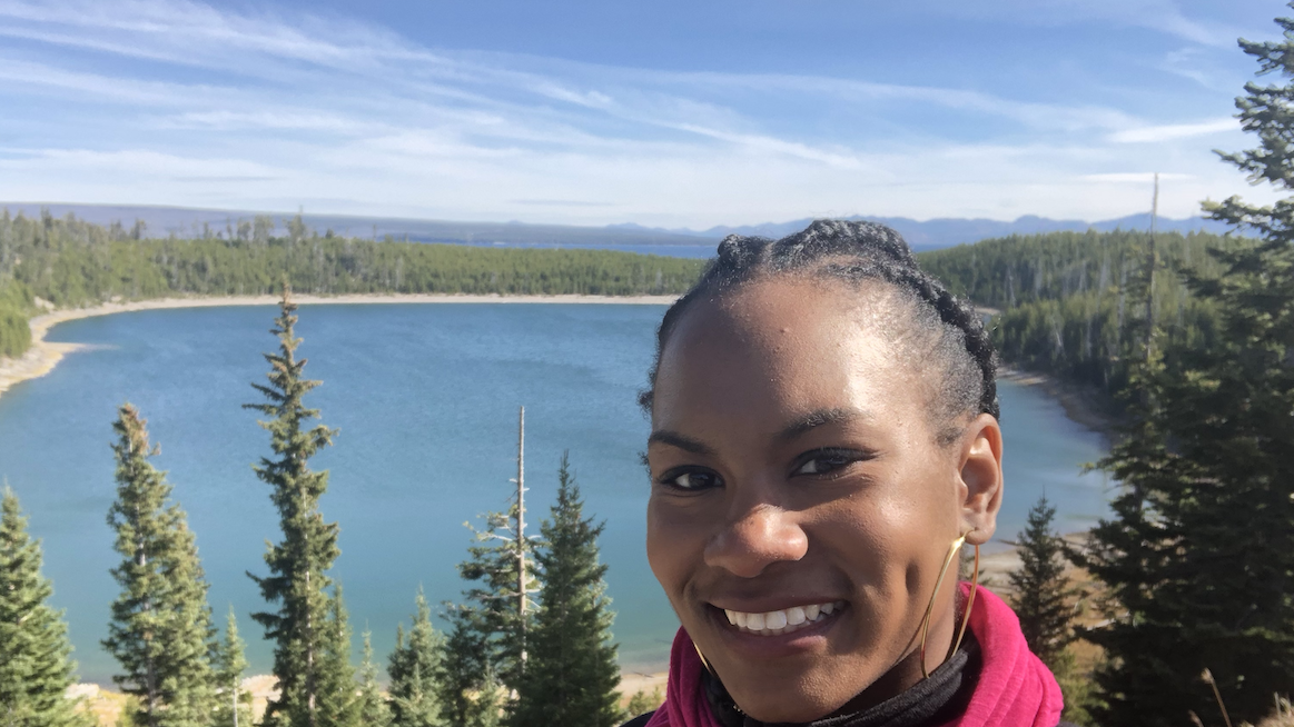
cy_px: 471
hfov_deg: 55.3
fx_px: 1235
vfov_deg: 32.6
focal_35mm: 36
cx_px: 639
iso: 20
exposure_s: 1/297
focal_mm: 2.87
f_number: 2.2
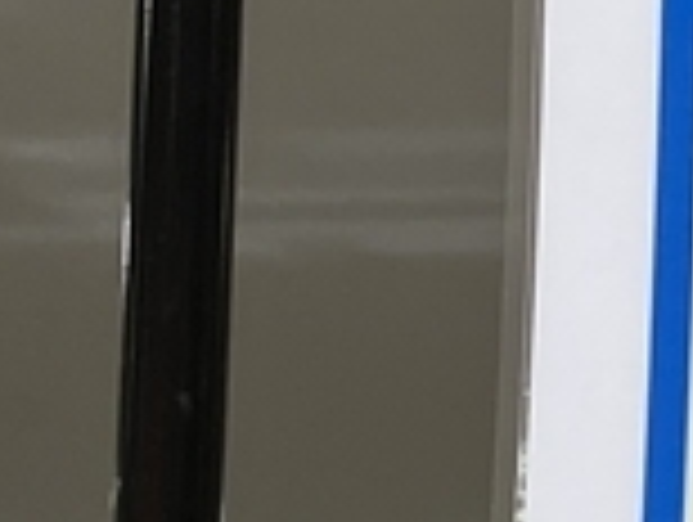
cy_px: 999
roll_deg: +0.2
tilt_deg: +7.3
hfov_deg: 8.2
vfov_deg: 6.6
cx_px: 1746
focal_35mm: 218
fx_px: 4371
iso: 80
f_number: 1.8
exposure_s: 1/100
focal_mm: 3.99
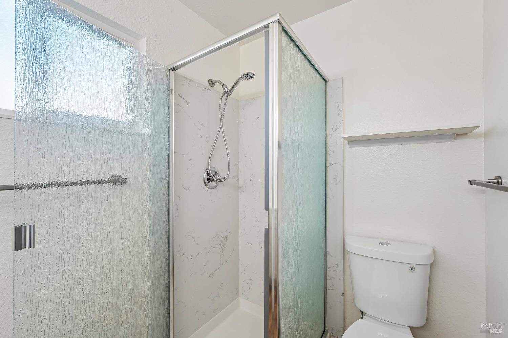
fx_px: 197
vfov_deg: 81.2
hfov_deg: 104.3
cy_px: 169
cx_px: 254
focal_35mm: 14
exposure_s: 1/60
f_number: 8
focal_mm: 14
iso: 640
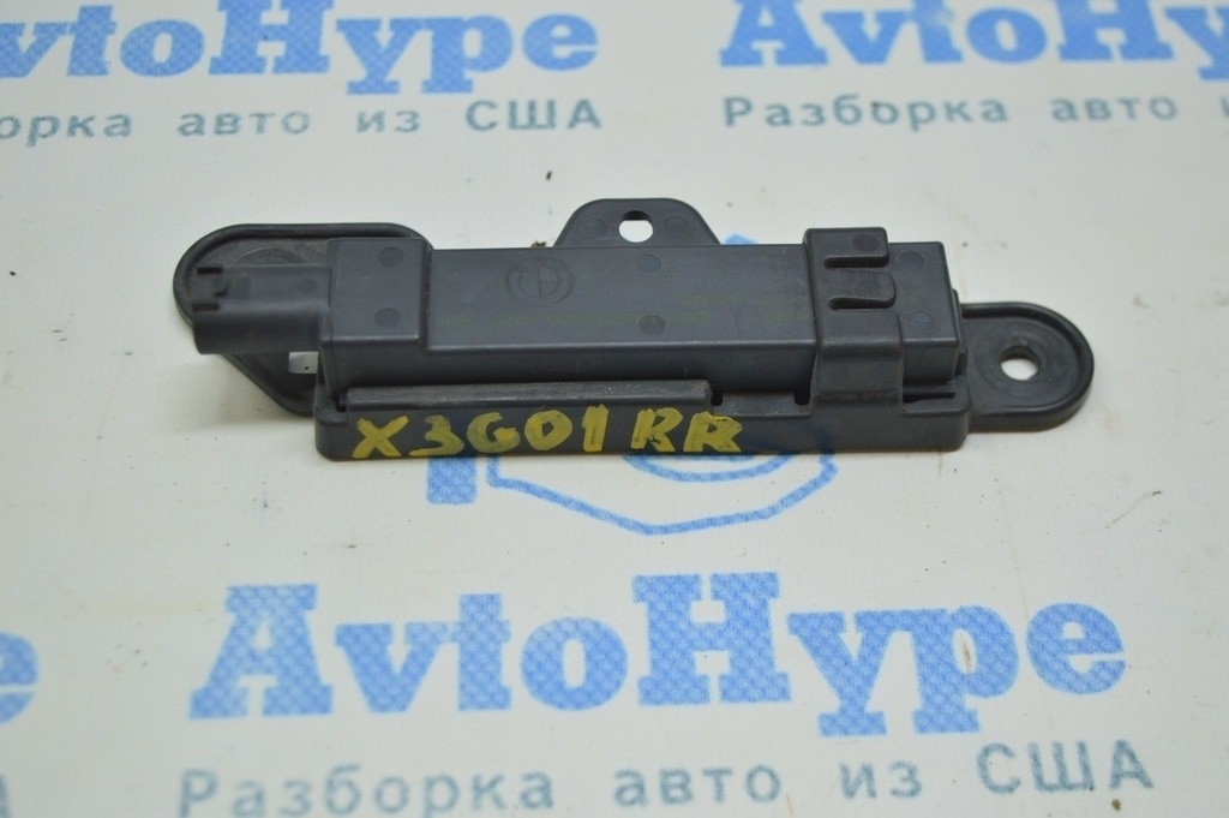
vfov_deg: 23.7
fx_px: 1944
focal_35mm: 57
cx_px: 614
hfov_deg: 35.1
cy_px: 409
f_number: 4.8
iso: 400
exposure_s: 1/40
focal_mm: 38
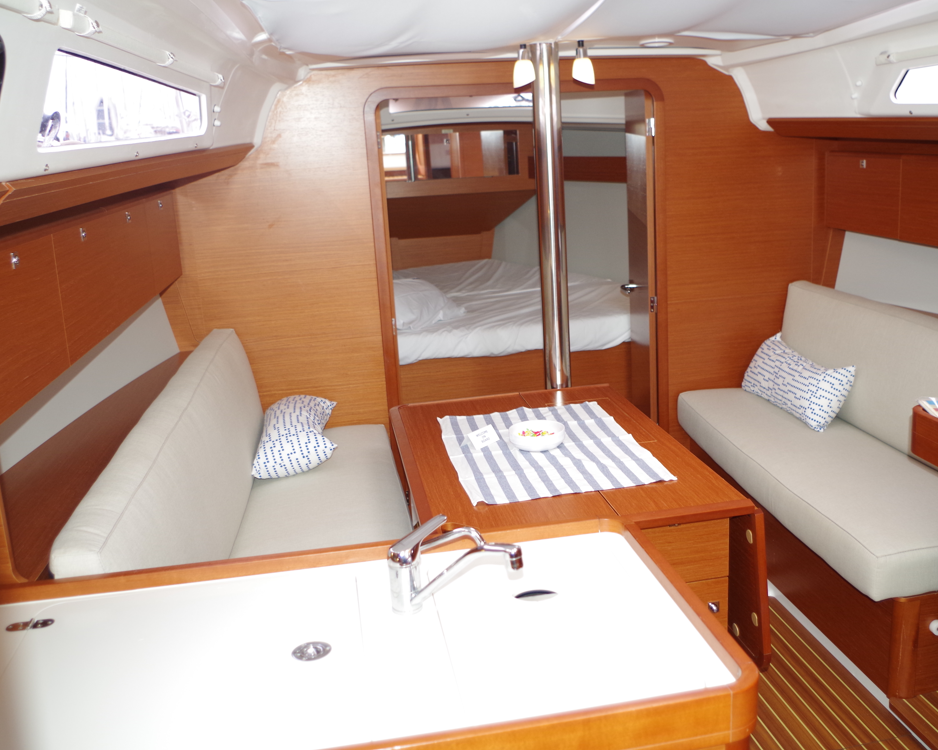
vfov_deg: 43.4
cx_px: 532
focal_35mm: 34
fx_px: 944
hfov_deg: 52.7
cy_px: 375
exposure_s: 1/125
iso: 400
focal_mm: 20
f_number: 4
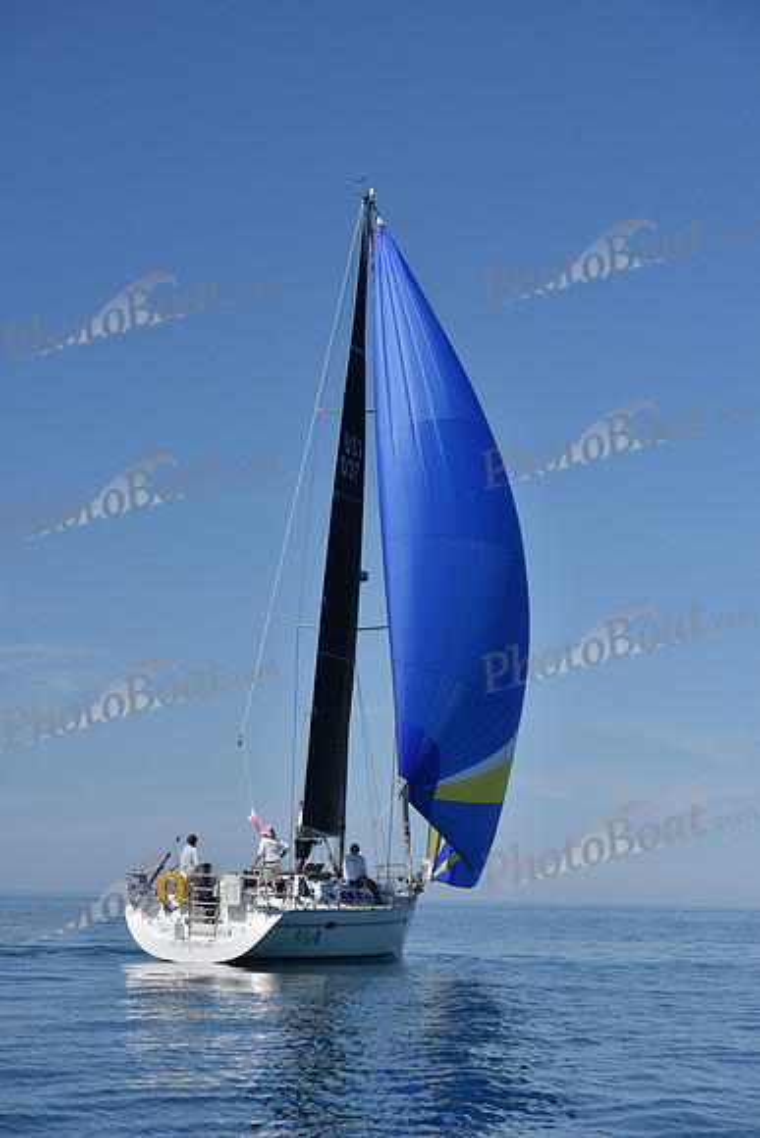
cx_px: 380
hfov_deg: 18.2
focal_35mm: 75
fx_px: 2373
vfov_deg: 27.0
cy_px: 569
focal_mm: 75
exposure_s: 1/800
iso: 250
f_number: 8
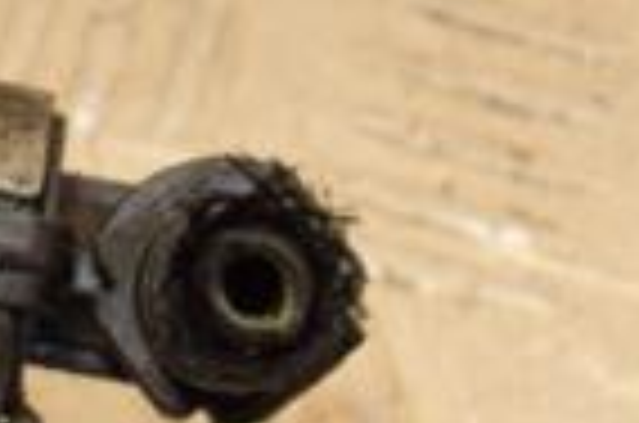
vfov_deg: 3.1
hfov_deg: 4.6
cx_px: -549
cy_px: 392
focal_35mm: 445
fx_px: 7881
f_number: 6.3
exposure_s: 1/200
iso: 800
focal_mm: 70
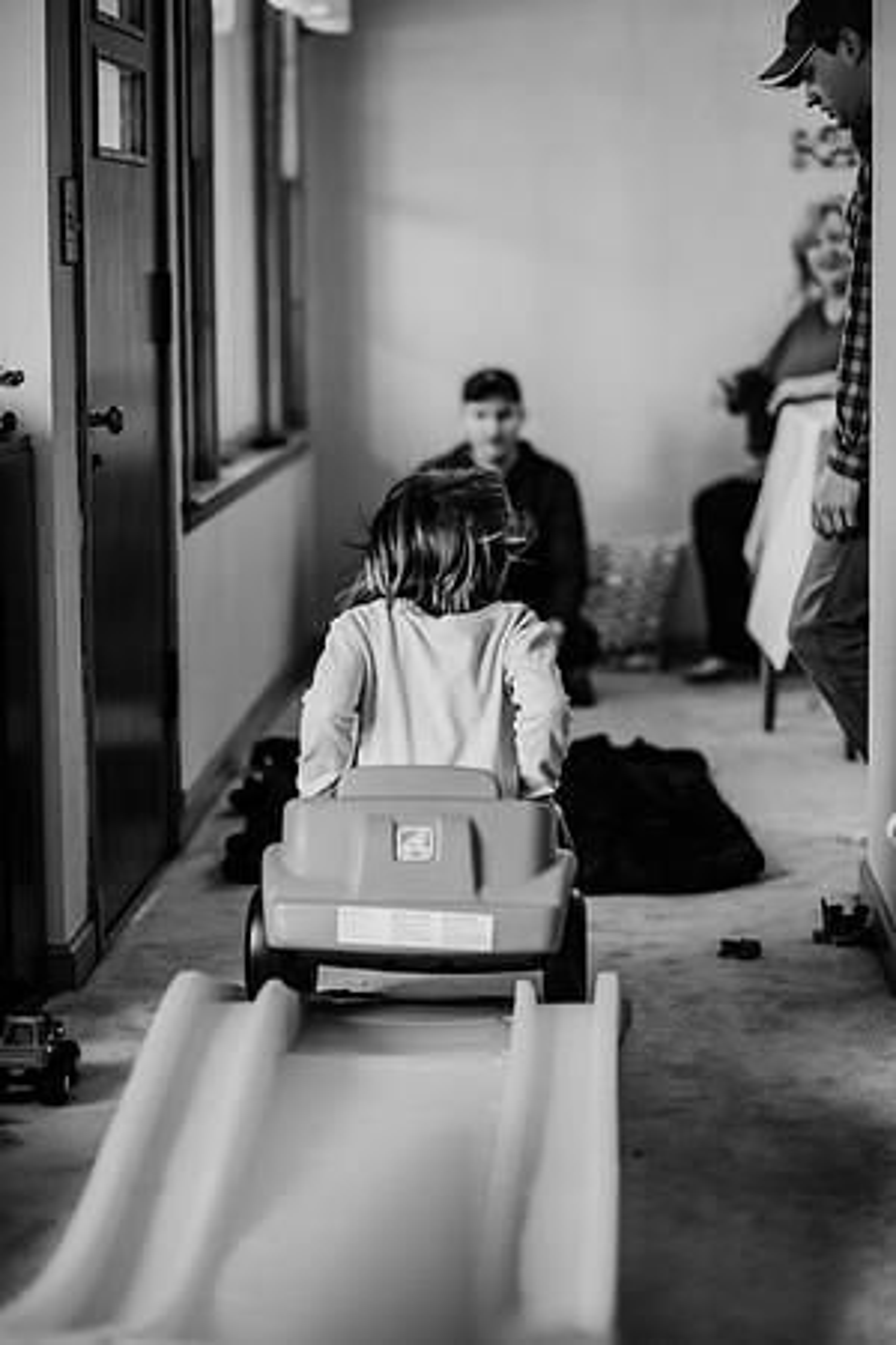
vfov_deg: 23.9
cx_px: 448
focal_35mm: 85
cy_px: 672
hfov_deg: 16.1
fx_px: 3173
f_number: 1.8
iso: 1000
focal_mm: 85
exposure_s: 1/500
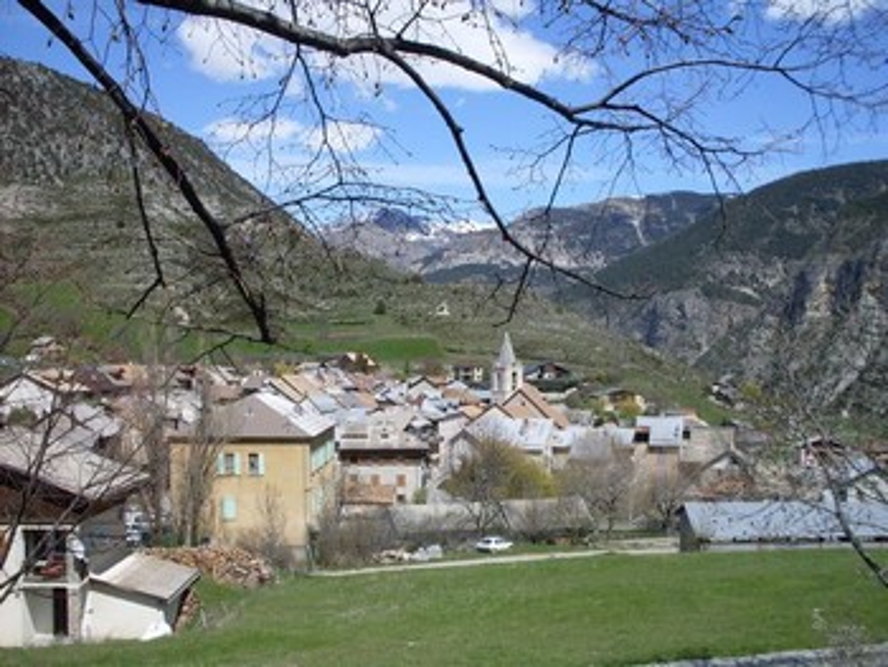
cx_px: 444
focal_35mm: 38
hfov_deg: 48.9
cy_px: 334
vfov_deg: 37.8
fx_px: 975
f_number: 8.4
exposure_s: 1/250
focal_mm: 6.3
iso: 80
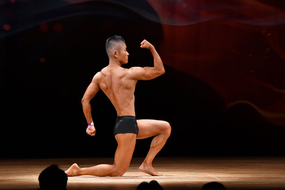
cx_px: 142
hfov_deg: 7.6
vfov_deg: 5.1
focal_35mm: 270
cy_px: 95
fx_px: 2136
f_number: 5.6
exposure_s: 1/400
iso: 3200
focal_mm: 180
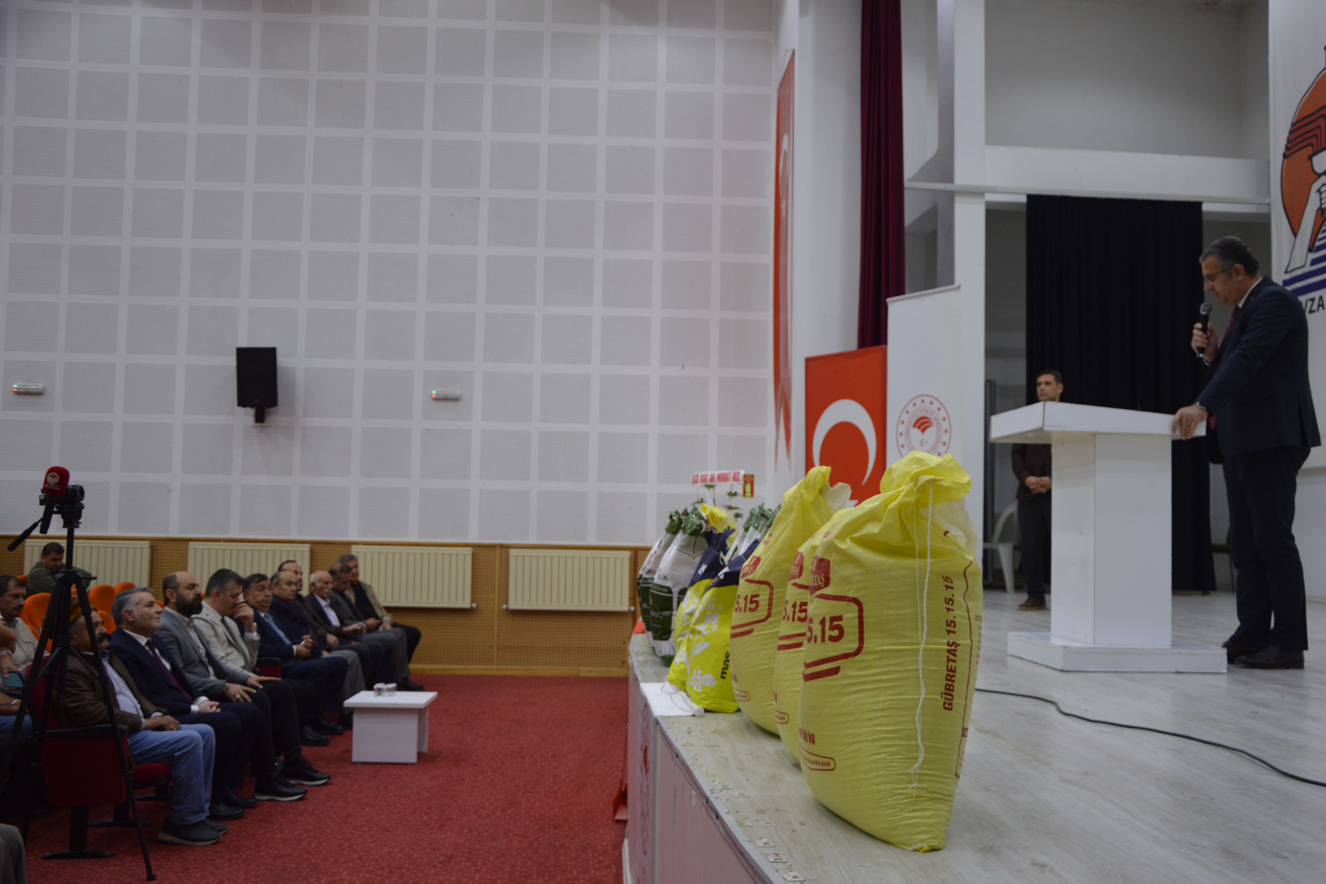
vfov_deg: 40.0
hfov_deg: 57.2
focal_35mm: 33
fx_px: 1215
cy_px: 442
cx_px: 663
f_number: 4
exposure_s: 1/60
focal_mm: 22
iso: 400
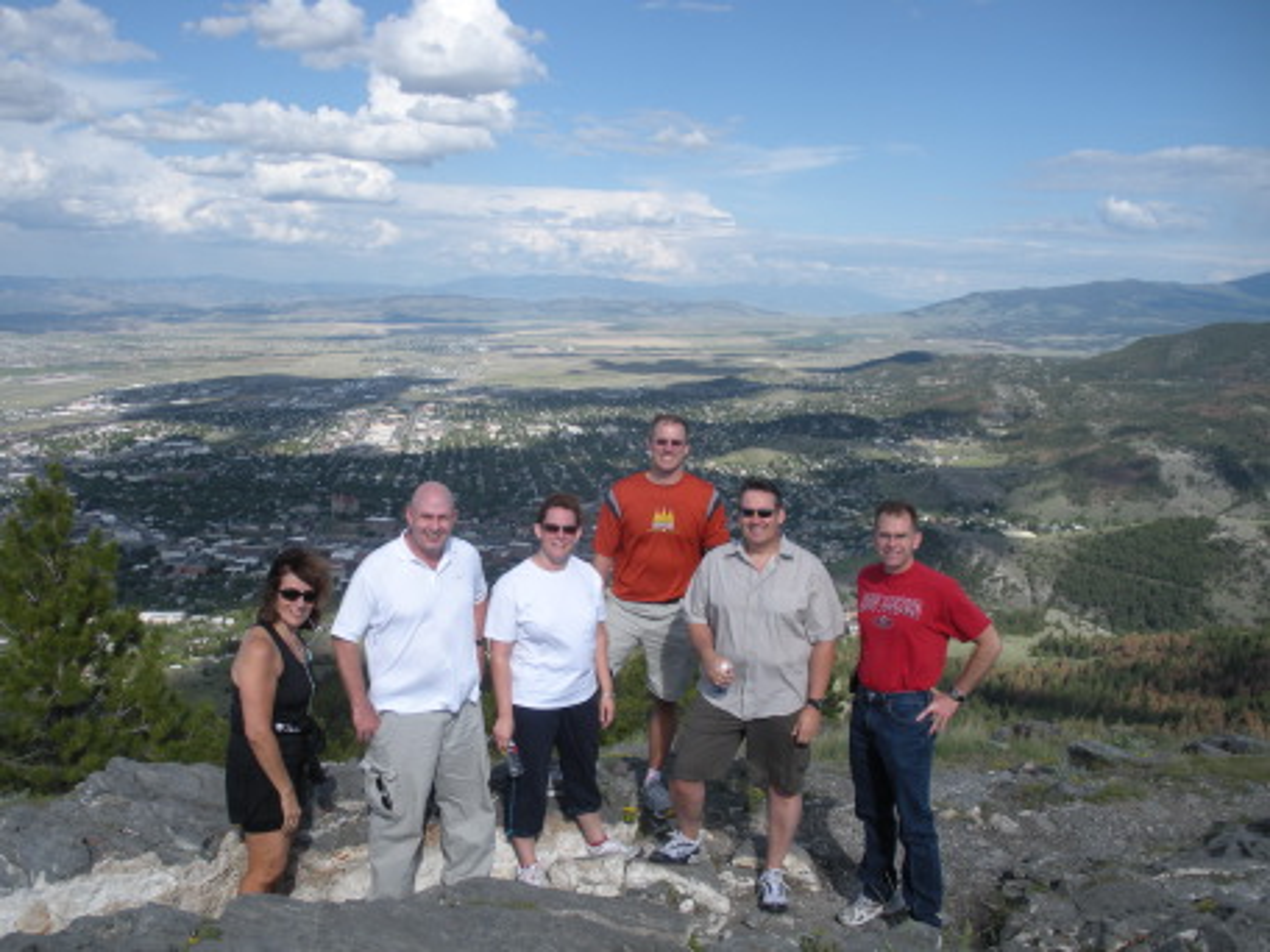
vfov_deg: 39.7
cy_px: 476
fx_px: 1321
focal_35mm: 36
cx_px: 635
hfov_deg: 51.4
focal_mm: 6.3
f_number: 3.5
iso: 64
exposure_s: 1/842
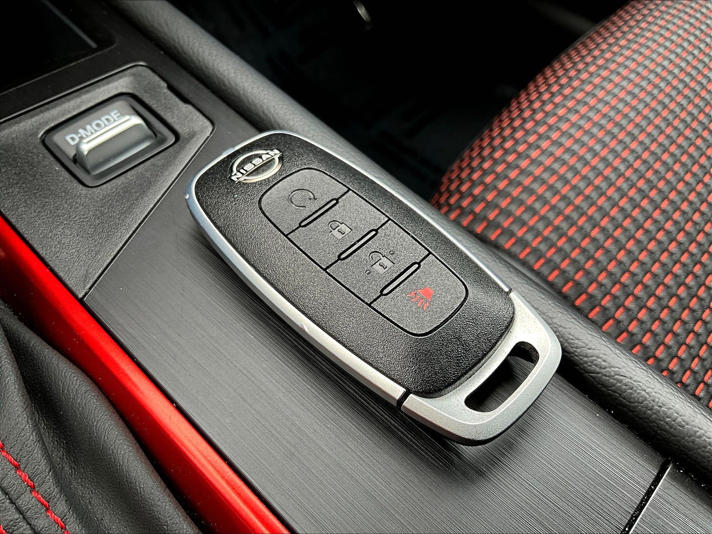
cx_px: 356
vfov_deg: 48.2
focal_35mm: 29
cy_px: 267
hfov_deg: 61.7
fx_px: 596
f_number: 1.8
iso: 32
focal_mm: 3
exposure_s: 1/122
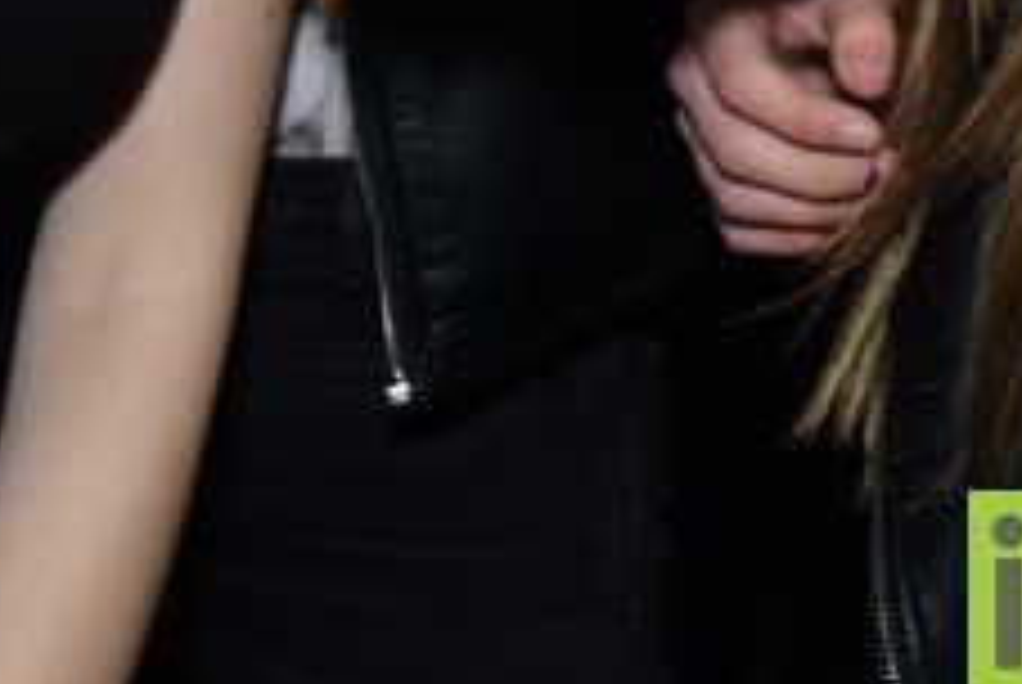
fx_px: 3411
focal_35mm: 120
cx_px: 1195
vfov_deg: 10.6
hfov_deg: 16.4
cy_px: -662
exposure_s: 1/60
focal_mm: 18
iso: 1600
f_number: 3.5
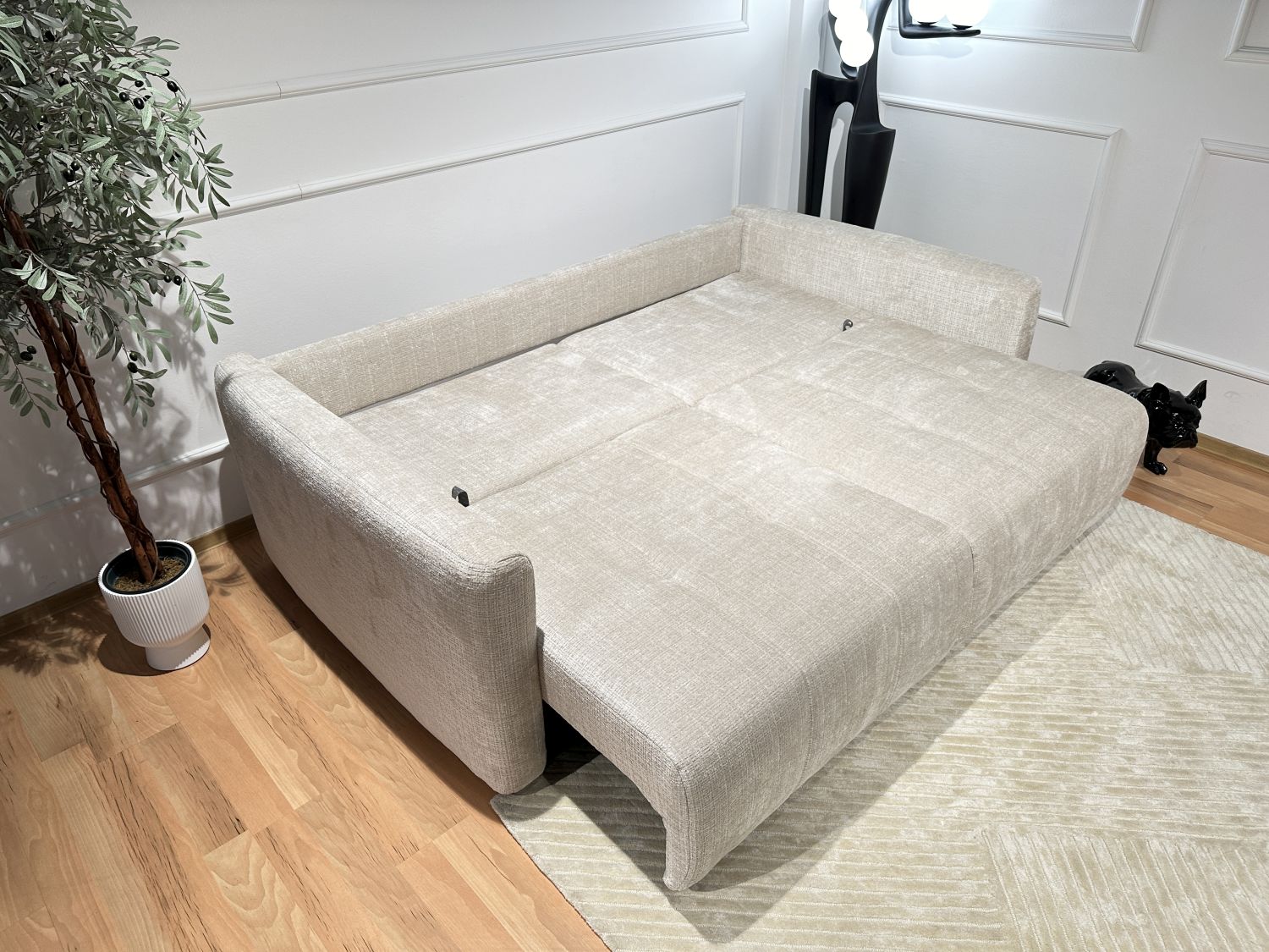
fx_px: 880
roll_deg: +0.5
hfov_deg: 71.6
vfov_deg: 56.8
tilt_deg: -31.5
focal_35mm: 24
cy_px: 476
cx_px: 634
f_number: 1.78
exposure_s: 1/100
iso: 125
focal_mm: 6.86
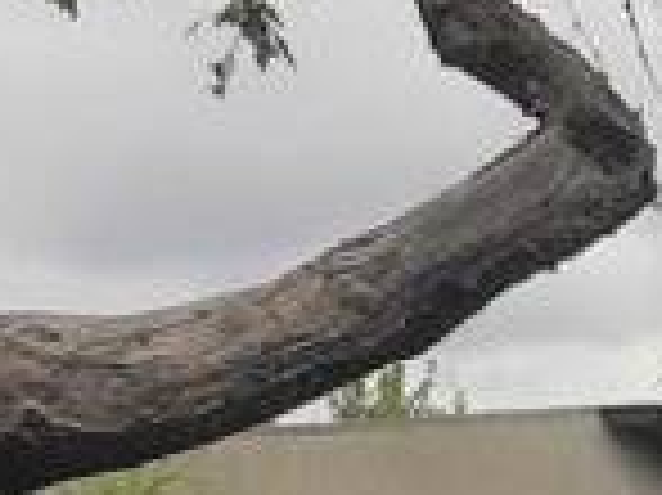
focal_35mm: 68
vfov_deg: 17.5
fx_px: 1299
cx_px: 1054
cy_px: 886
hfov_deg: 22.3
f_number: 2.2
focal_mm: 1.42
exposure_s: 1/518
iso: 40
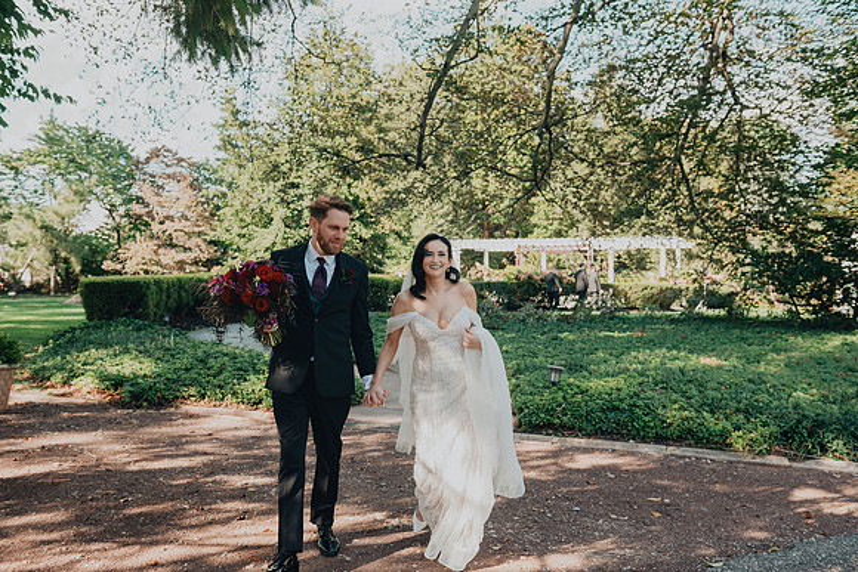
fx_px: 834
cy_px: 286
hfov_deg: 54.4
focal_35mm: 35
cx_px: 429
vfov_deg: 37.9
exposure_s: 1/400
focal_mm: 35
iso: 400
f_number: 4
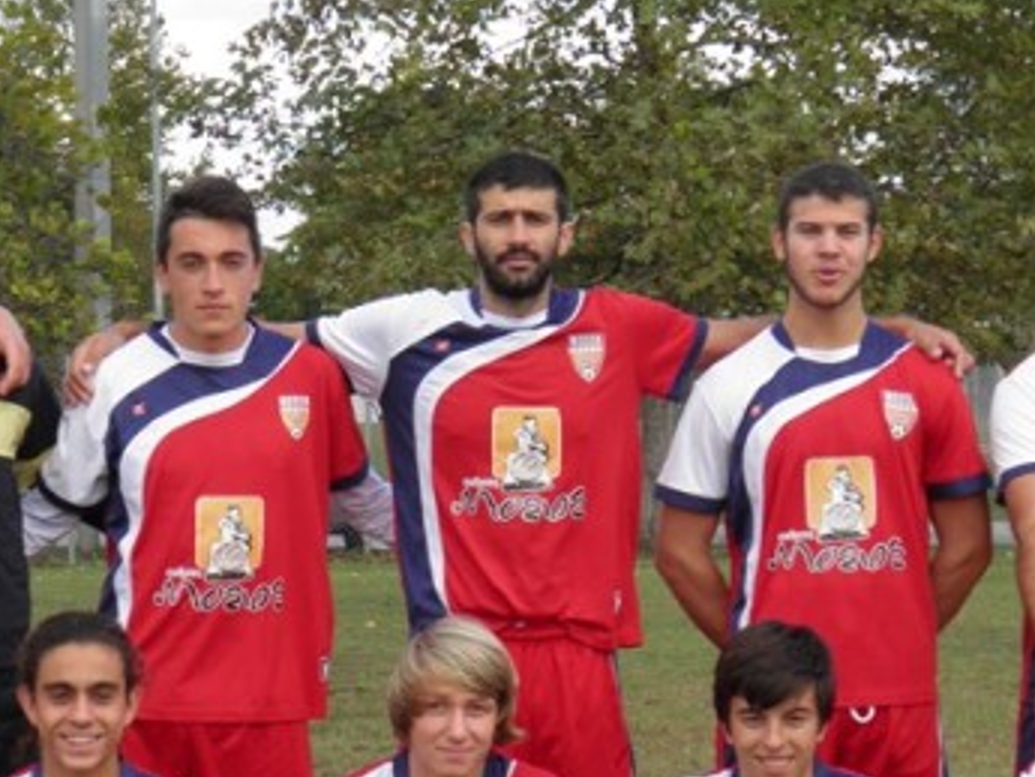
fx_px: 4576
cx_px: 393
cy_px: 526
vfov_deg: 9.7
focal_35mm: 153
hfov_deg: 12.9
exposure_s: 1/80
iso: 50
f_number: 5.5
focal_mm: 14.4
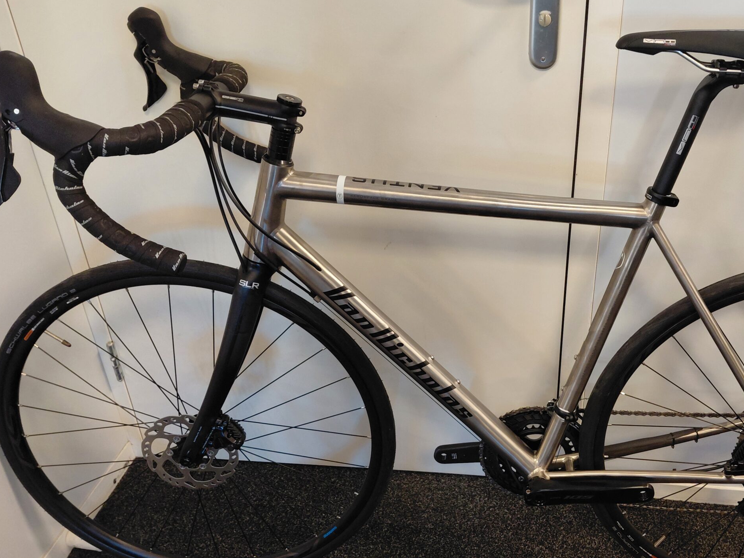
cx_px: 482
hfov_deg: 53.1
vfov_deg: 41.7
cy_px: 317
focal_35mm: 34
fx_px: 731
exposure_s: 1/50.1
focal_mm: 4.69
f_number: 1.8
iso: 250
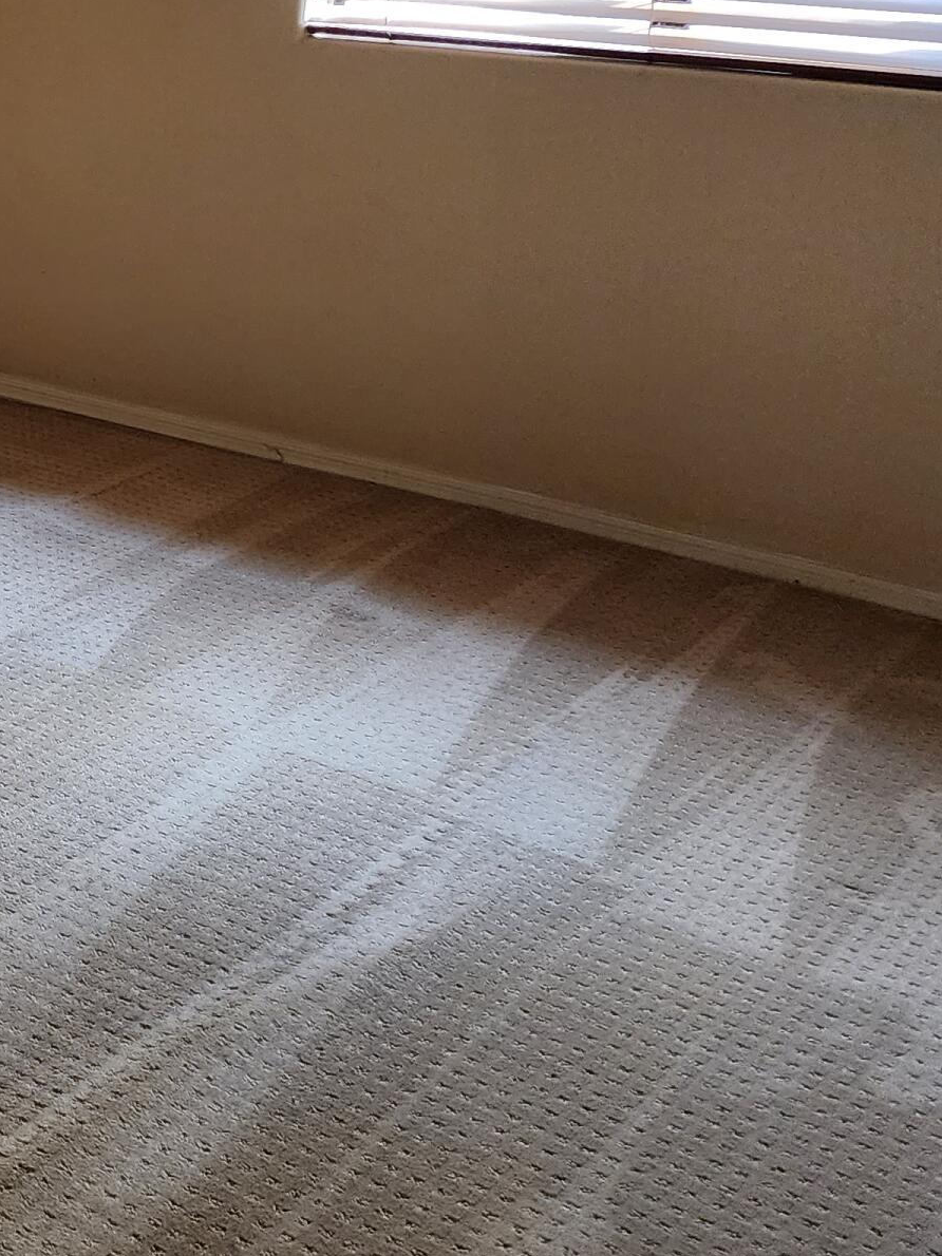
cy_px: 151
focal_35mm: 58
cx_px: -497
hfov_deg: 21.1
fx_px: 2105
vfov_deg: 31.8
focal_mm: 6.4
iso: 250
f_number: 1.8
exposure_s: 1/120
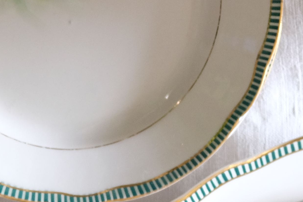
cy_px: -72
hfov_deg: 8.3
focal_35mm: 248
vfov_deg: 5.5
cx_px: 202
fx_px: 2087
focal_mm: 34.3
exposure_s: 1/42
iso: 800
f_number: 3.6
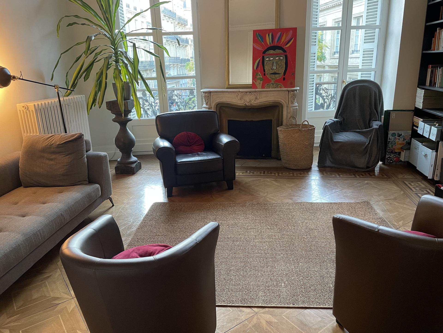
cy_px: 166
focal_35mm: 26
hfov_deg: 67.3
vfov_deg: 53.1
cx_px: 222
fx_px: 333
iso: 320
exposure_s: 1/50
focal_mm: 4.2
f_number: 1.6
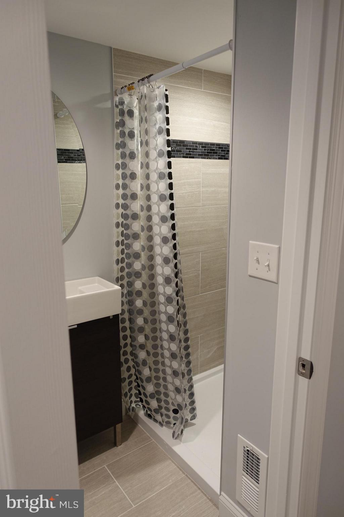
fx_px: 344
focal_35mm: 24
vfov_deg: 73.7
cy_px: 258
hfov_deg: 53.1
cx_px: 172
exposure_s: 1/30
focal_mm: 8.8
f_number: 2
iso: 125
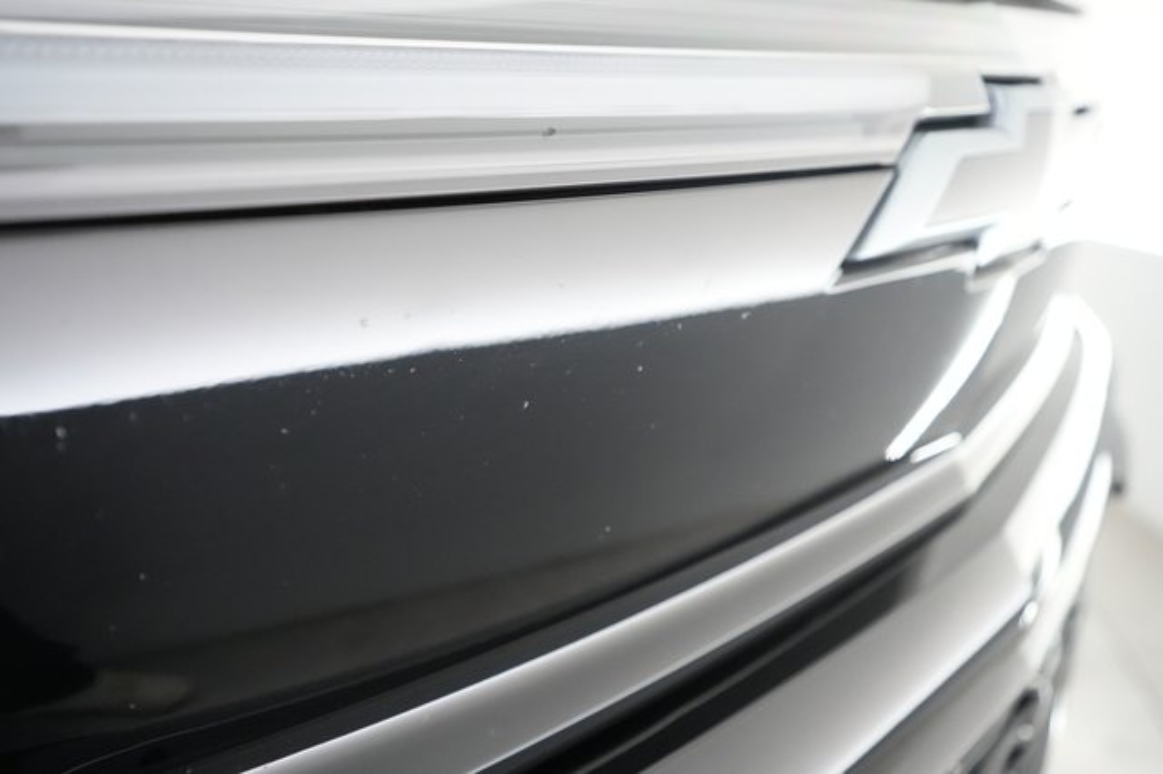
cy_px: 387
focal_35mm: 28
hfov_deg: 65.5
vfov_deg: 46.4
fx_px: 904
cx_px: 582
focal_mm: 28
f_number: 2.8
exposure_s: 1/100
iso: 8000
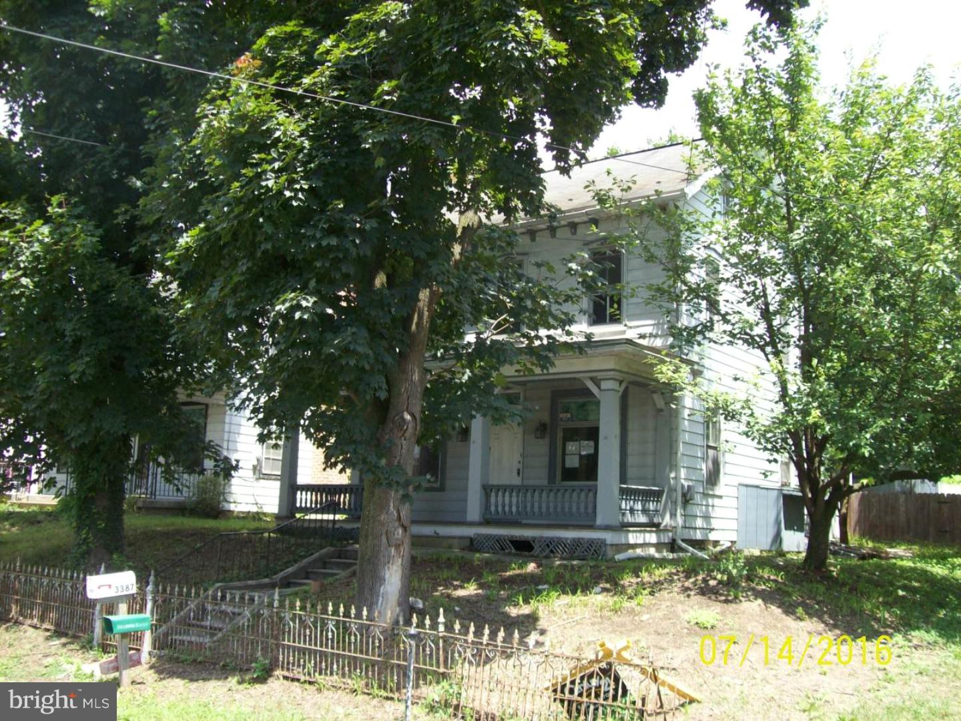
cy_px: 360
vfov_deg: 39.7
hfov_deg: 51.4
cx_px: 480
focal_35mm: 36
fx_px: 999
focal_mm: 6
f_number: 2.7
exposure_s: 1/323
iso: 80
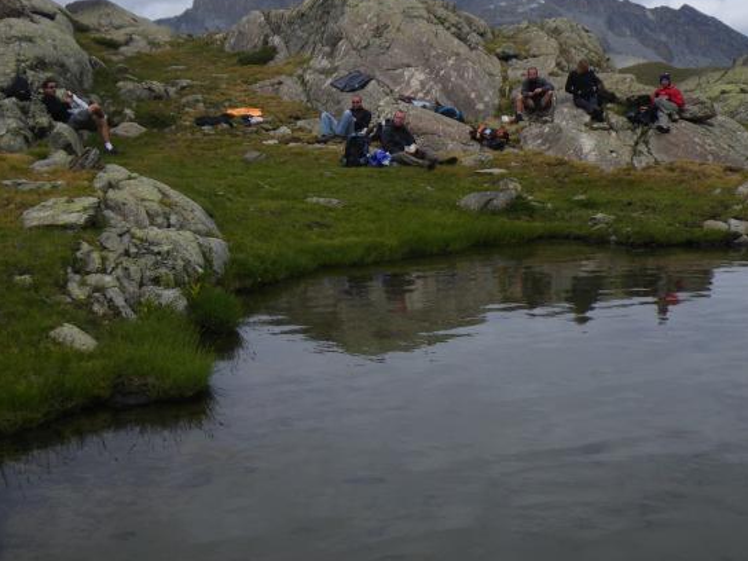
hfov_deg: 38.2
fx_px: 1080
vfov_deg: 28.8
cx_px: 390
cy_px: 172
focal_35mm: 50
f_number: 4.6
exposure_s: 1/500
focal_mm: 6.1
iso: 50
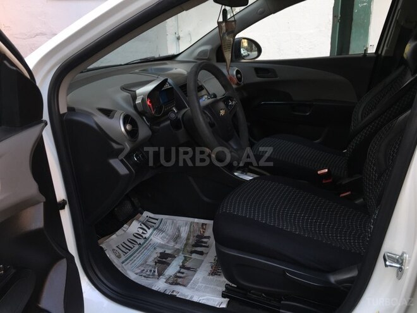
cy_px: 156
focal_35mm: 29
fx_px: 349
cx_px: 208
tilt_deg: -17.3
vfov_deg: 48.2
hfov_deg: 61.7
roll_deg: +1.4
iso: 32
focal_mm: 4.15
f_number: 2.2
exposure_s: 1/33
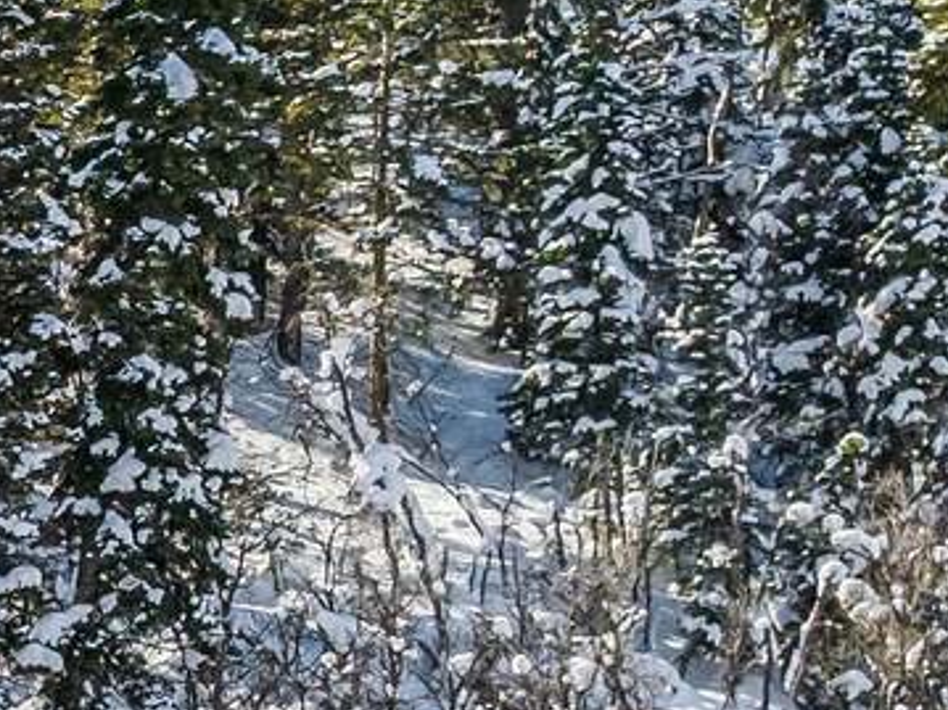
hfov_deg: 11.8
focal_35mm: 137
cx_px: -1291
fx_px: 3751
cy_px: 987
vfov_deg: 10.5
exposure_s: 1/200
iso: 400
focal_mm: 12.29
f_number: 4
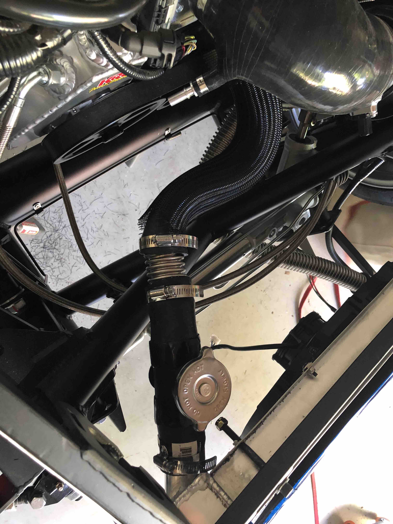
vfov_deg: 63.4
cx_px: 196
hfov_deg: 49.7
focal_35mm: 28
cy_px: 262
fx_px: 424
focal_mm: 4
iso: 100
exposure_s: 1/9
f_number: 1.8
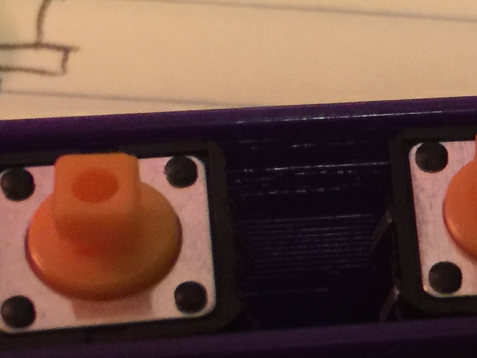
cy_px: 323
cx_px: 537
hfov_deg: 15.3
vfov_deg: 11.8
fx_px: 1723
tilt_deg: -52.3
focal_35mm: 125
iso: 80
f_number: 2.2
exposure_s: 1/4
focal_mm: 4.15
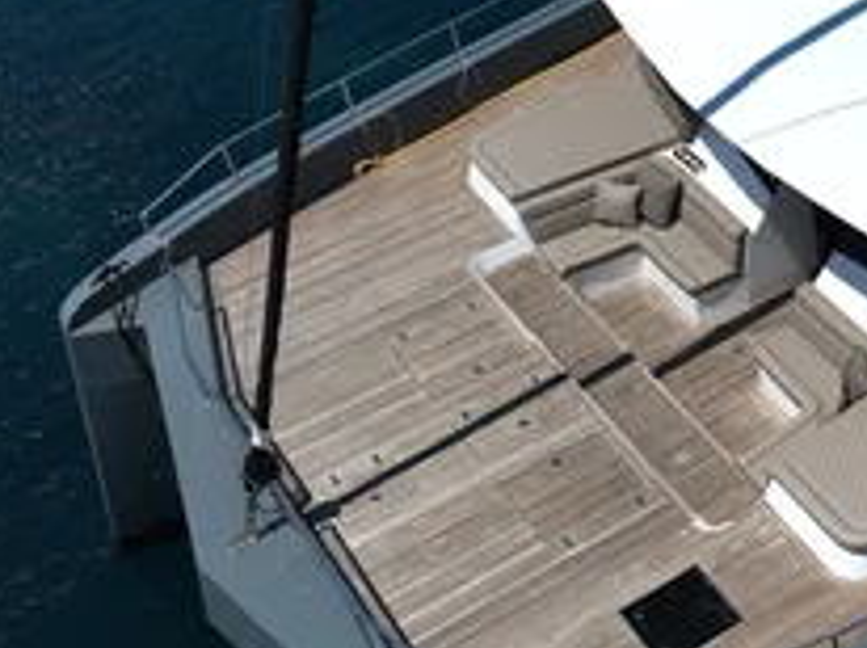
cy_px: 181
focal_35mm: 70
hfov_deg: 24.5
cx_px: 1103
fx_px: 1751
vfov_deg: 20.8
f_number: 4.5
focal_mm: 12.29
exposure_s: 1/240
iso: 100
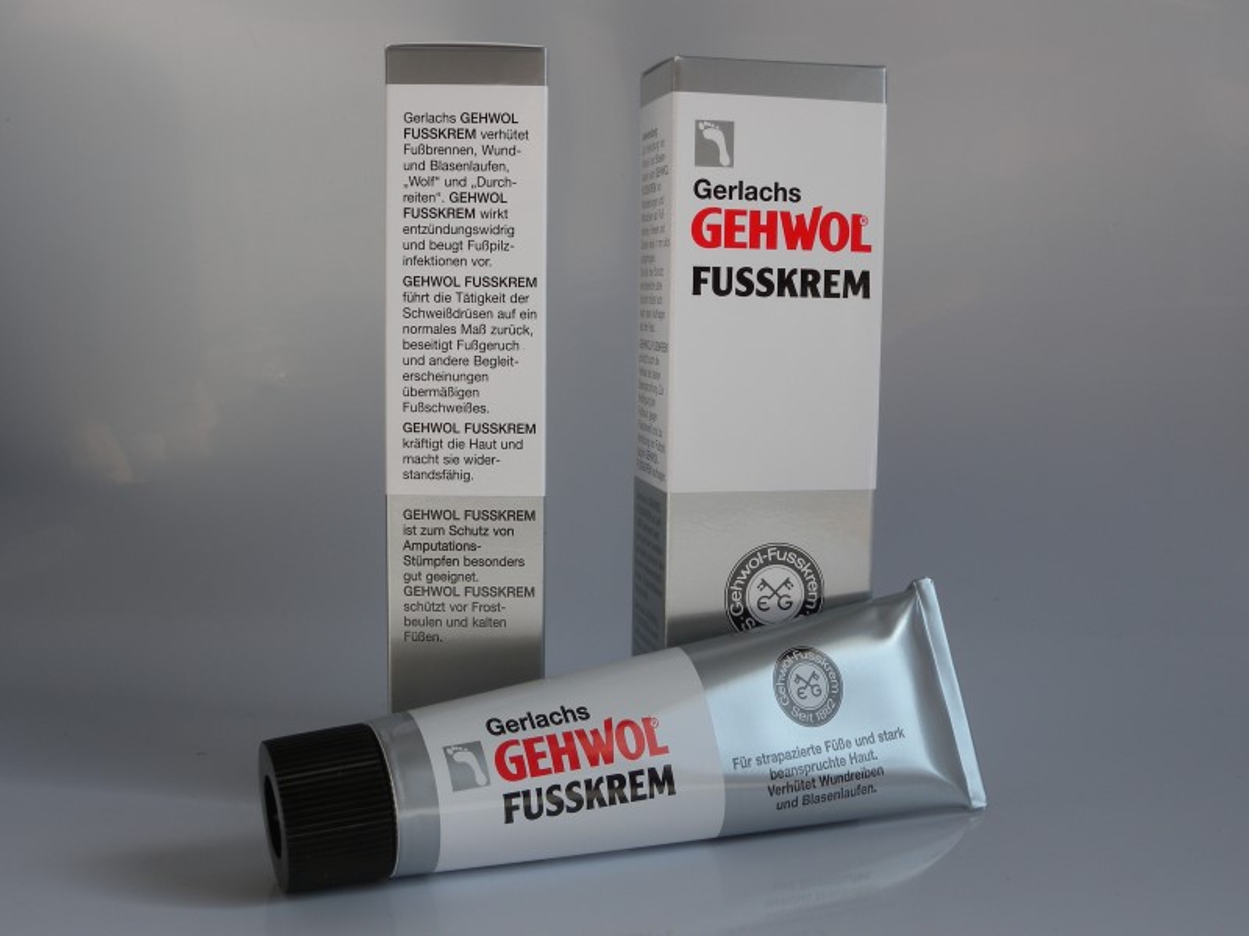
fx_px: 1227
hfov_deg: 54.0
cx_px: 624
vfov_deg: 41.8
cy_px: 468
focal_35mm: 34
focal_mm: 7.3
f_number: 5
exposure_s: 1/193
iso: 64
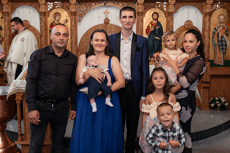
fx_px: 255
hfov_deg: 48.5
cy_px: 68
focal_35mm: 40
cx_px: 106
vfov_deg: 33.4
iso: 2500
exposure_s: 1/250
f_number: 3.5
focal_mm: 35
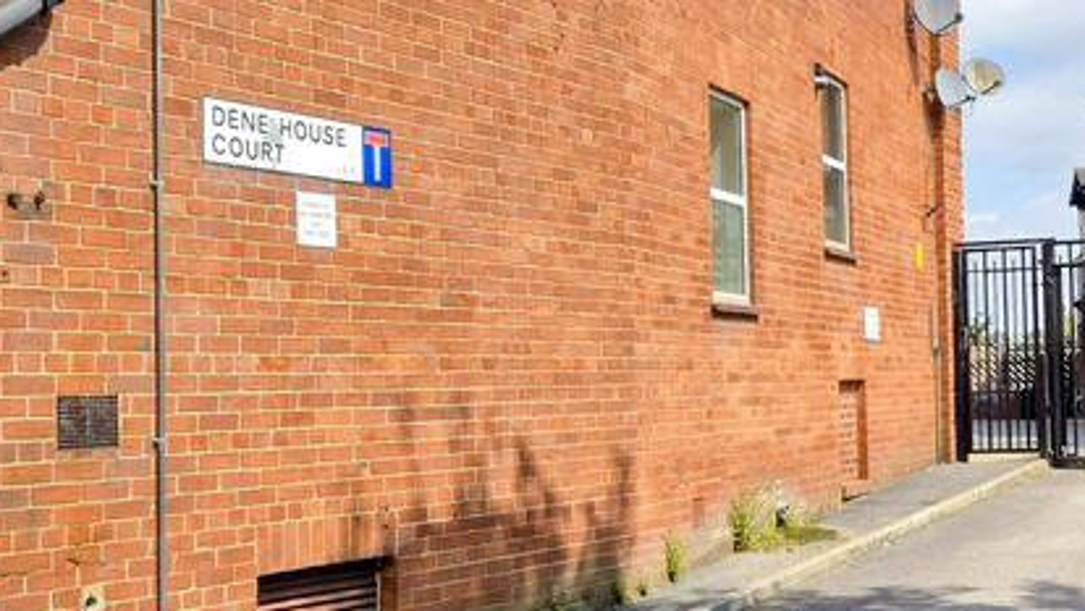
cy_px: 294
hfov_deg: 30.8
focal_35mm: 62
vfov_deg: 19.4
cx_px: 1140
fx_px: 1784
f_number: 1.8
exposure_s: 1/4128
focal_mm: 5.4
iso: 80
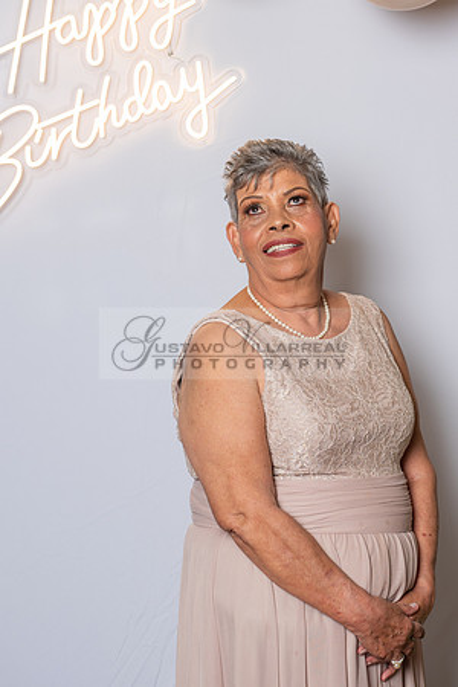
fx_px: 1659
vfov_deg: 23.4
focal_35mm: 87
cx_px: 330
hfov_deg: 15.7
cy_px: 344
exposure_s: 1/160
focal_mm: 58
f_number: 5.6
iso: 200
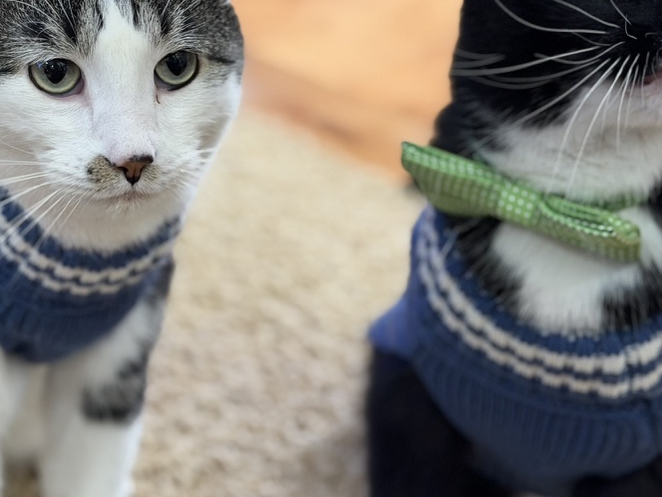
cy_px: 135
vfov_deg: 19.8
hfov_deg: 26.3
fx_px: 1415
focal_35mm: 74
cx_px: 305
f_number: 1.78
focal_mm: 6.76
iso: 320
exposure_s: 1/40
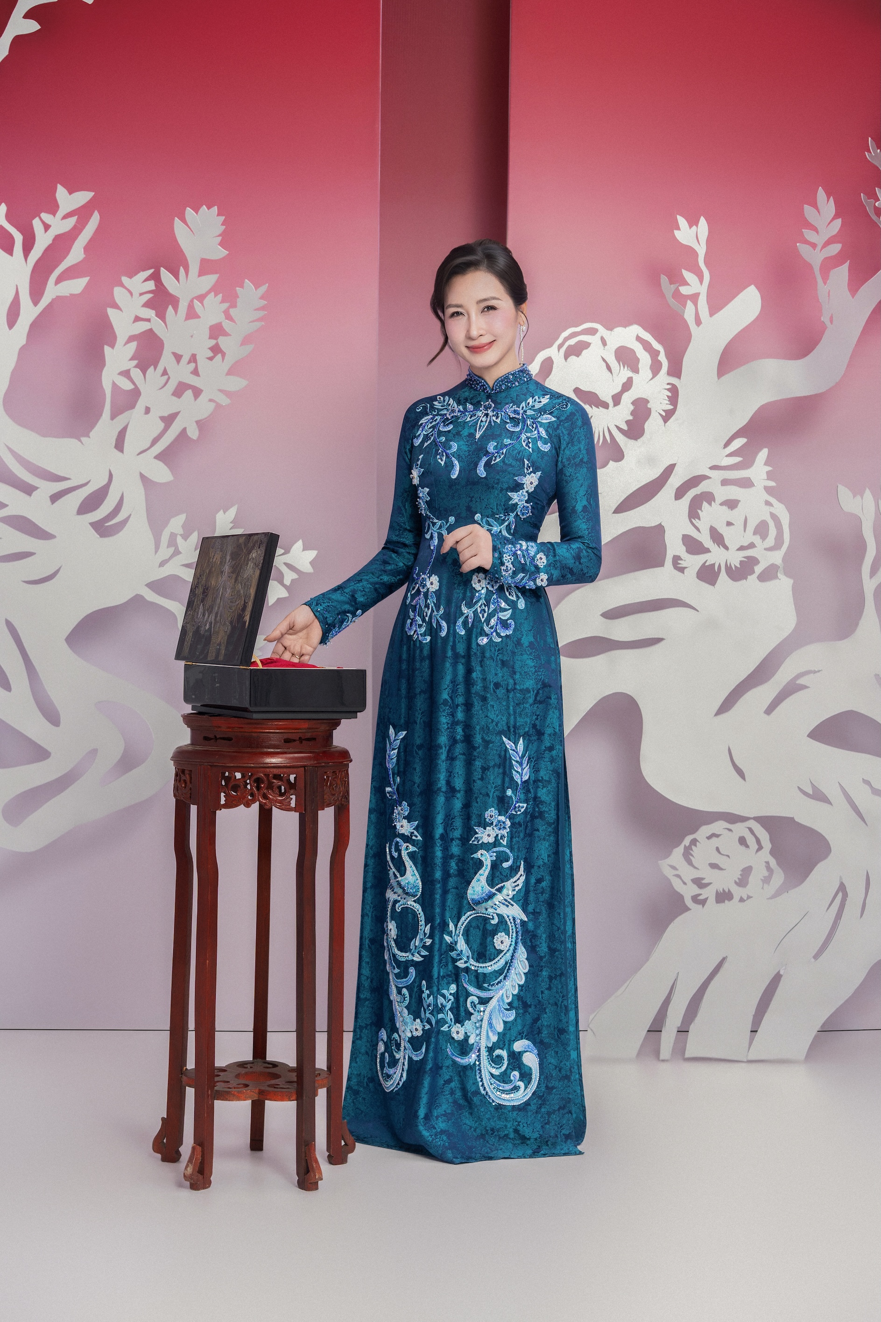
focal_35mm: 55
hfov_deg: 24.6
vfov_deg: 36.2
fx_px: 2019
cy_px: 661
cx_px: 440
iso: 200
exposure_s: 1/160
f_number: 5.6
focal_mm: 55
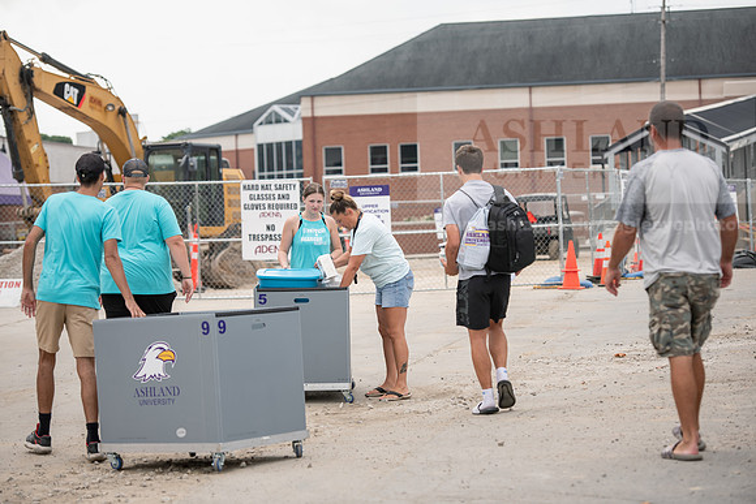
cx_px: 378
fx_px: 2352
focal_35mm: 112
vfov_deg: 12.2
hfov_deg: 18.3
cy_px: 252
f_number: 3.5
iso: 64
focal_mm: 112
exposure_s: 1/200
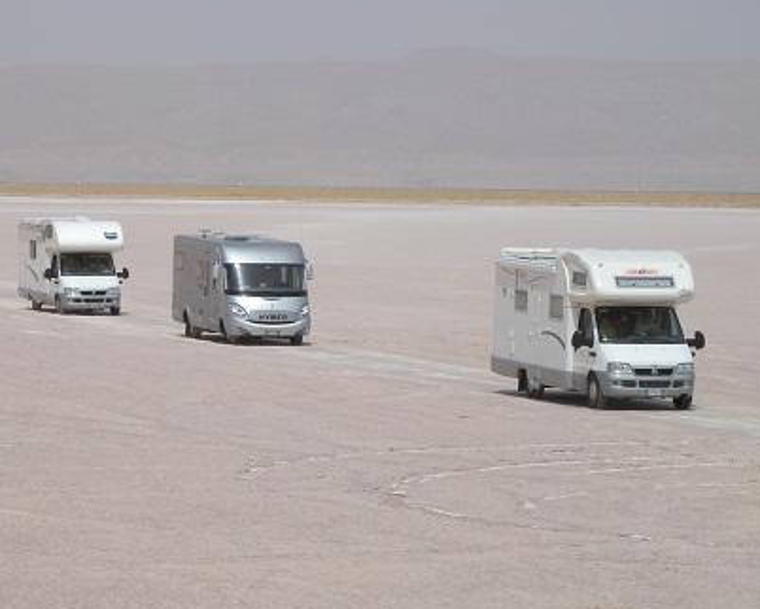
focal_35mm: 207
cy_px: 190
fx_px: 4658
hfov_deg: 9.3
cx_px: 341
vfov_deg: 7.5
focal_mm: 24
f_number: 7.7
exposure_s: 1/394
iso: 64
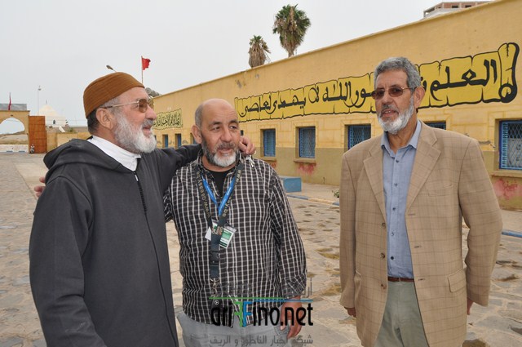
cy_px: 174
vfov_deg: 43.5
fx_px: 434
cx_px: 261
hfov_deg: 62.0
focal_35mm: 30
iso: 200
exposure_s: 1/200
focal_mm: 20
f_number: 9
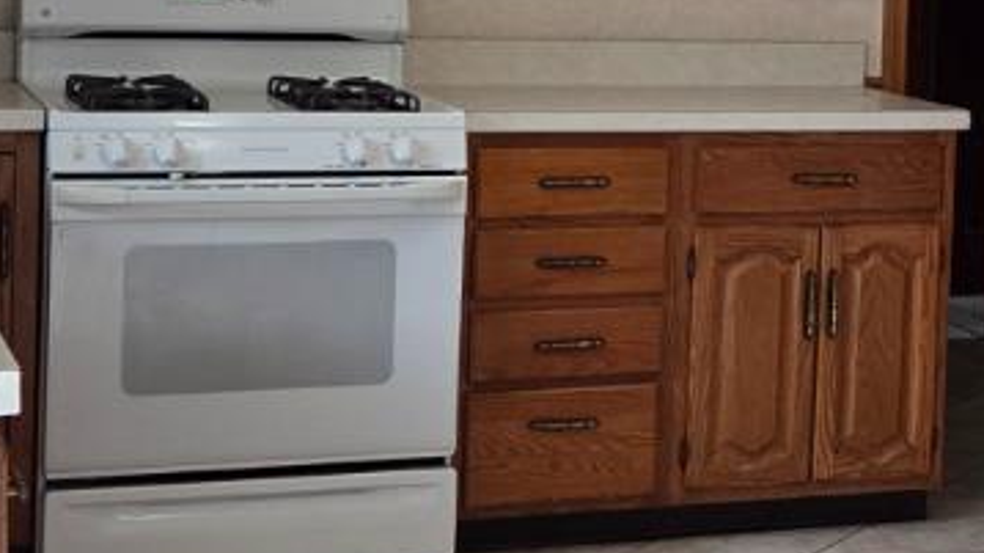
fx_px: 2738
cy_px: 65
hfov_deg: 19.6
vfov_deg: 11.5
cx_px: 1031
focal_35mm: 105
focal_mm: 5.4
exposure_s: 1/120
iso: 160
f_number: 1.8
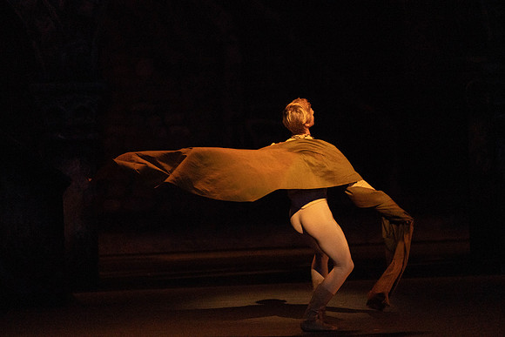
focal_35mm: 400
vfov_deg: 3.4
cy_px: 168
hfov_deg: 5.2
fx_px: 5612
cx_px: 252
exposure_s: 1/250
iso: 6400
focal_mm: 400
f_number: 5.6
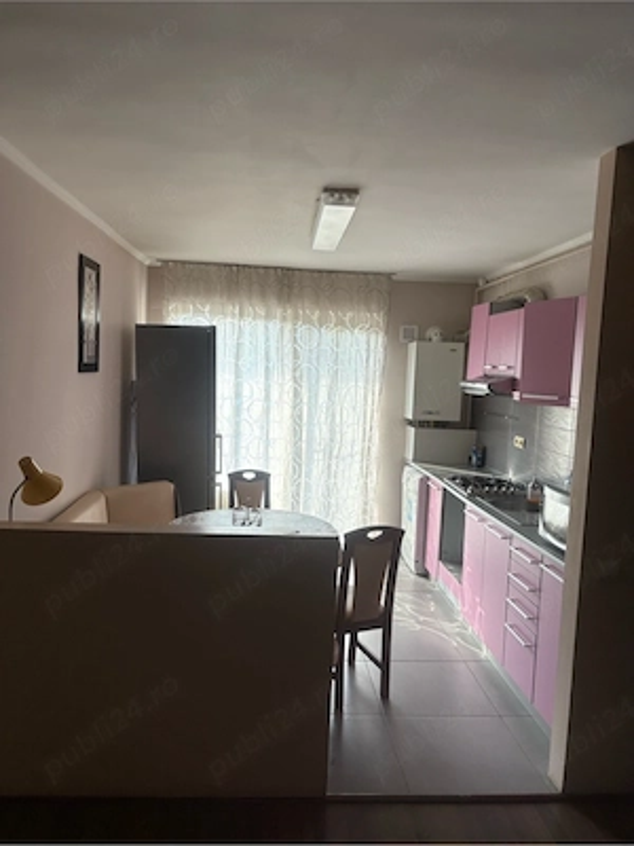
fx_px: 635
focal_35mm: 26
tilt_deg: -5.1
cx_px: 317
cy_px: 423
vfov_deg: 67.3
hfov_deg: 53.1
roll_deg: -2.0
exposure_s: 1/122
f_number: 1.6
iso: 100
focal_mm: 5.96
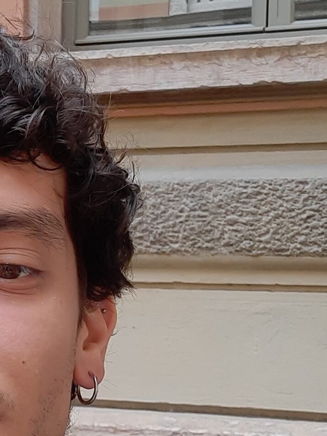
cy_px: 294
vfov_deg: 23.4
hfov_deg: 17.2
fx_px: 1045
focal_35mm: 83
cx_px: -40
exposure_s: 1/100
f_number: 2.2
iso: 69
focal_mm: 3.72
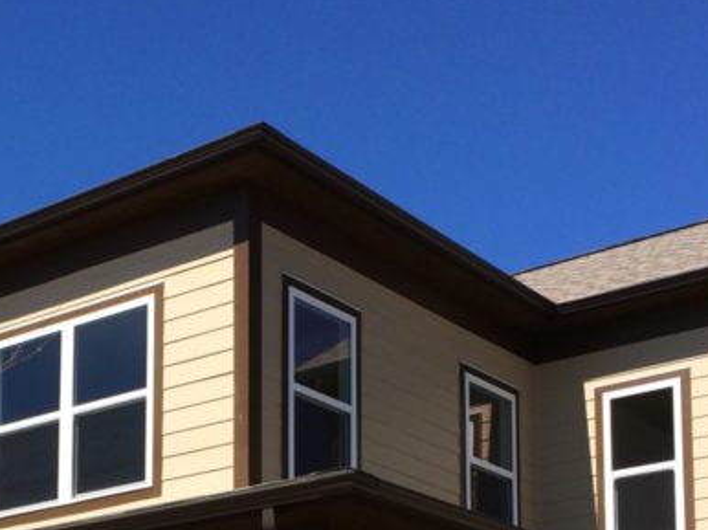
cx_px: 117
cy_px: 664
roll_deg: -0.5
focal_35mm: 77
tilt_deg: +5.3
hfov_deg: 24.8
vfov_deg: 18.0
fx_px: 1574
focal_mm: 4.15
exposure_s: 1/2053
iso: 32
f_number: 2.2
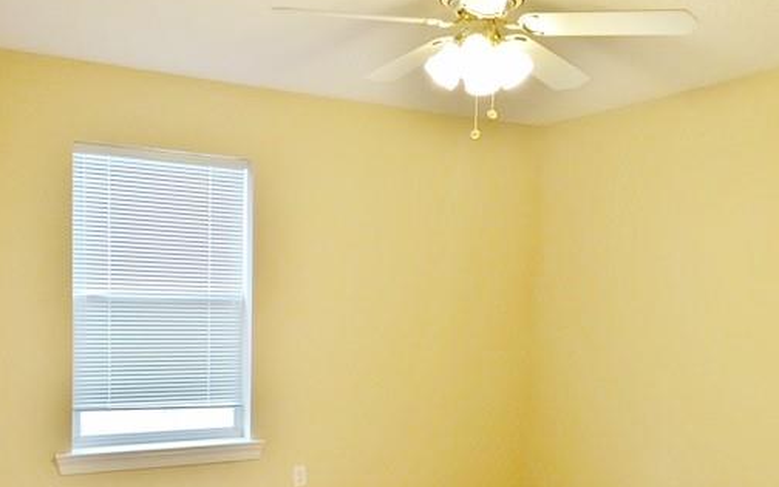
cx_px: 408
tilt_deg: -5.1
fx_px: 828
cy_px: 351
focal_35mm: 39
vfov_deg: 32.3
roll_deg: -2.4
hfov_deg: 50.4
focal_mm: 4.15
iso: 32
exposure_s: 1/30
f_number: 2.2
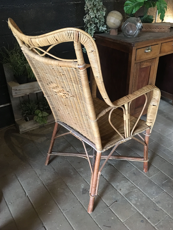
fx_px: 213
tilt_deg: -30.1
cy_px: 109
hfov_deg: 44.2
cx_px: 90
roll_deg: +1.0
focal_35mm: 32
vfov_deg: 56.8
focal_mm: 4.15
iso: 250
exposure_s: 1/17
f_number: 2.2
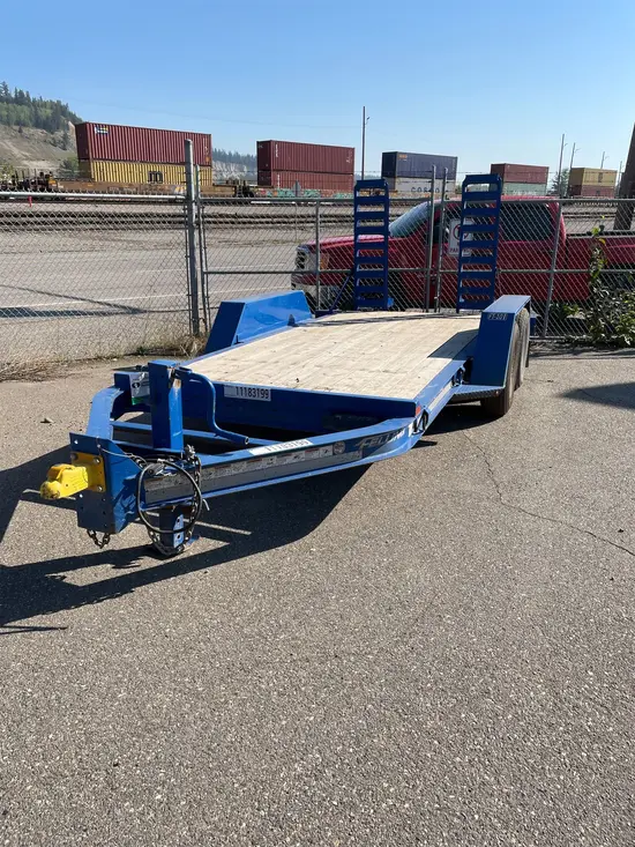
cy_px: 424
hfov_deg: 53.1
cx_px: 318
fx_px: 636
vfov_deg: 67.3
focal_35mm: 26
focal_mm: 4.2
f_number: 1.6
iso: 32
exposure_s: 1/3125
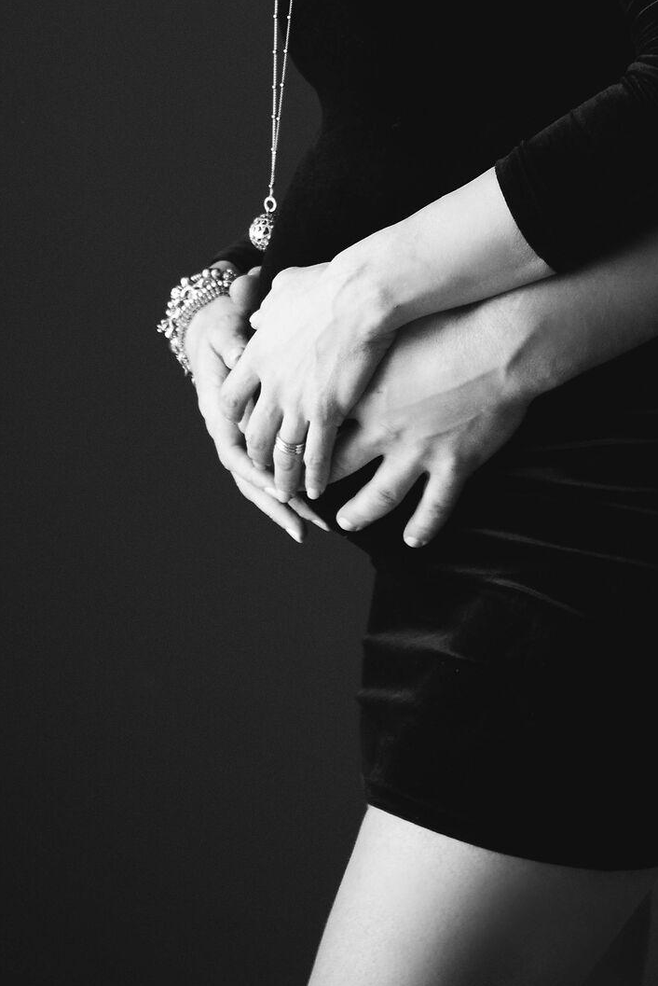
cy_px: 19
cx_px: 543
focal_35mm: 193
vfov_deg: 10.6
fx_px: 5284
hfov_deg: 7.1
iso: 1600
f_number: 5
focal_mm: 85
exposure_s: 1/125
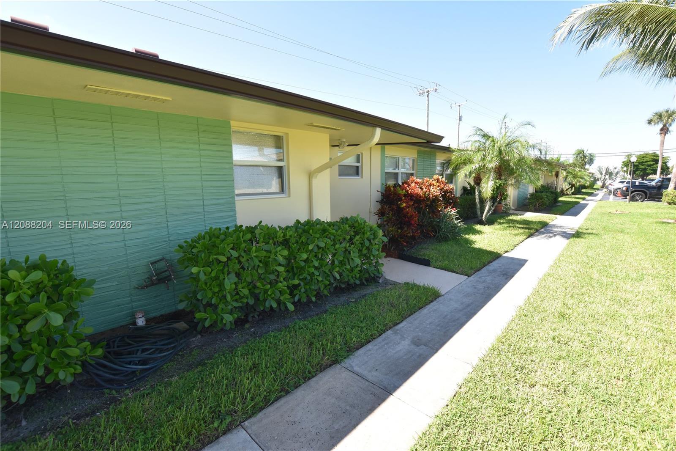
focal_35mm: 15
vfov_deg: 77.3
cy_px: 226
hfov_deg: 100.4
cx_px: 338
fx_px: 282
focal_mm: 10
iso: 400
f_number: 8
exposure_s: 1/250
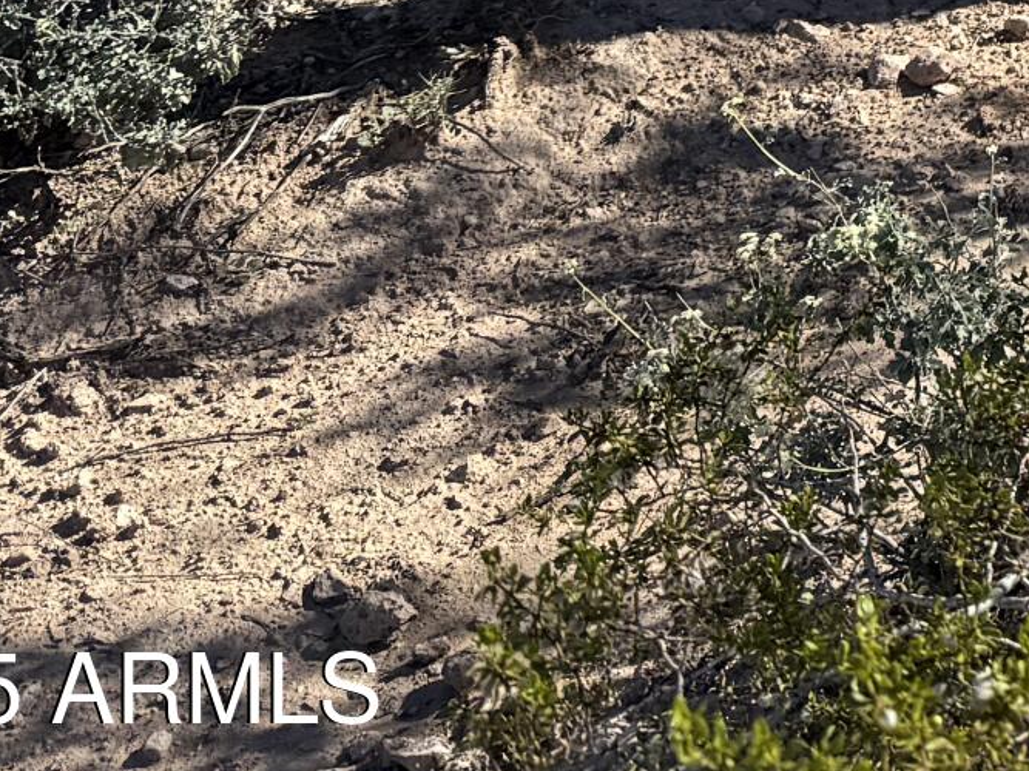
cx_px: 2112
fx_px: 3210
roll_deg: -0.7
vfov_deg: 11.9
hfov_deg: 14.7
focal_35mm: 108
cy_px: -887
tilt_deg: -10.3
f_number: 1.78
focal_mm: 6.76
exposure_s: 1/3759
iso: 80
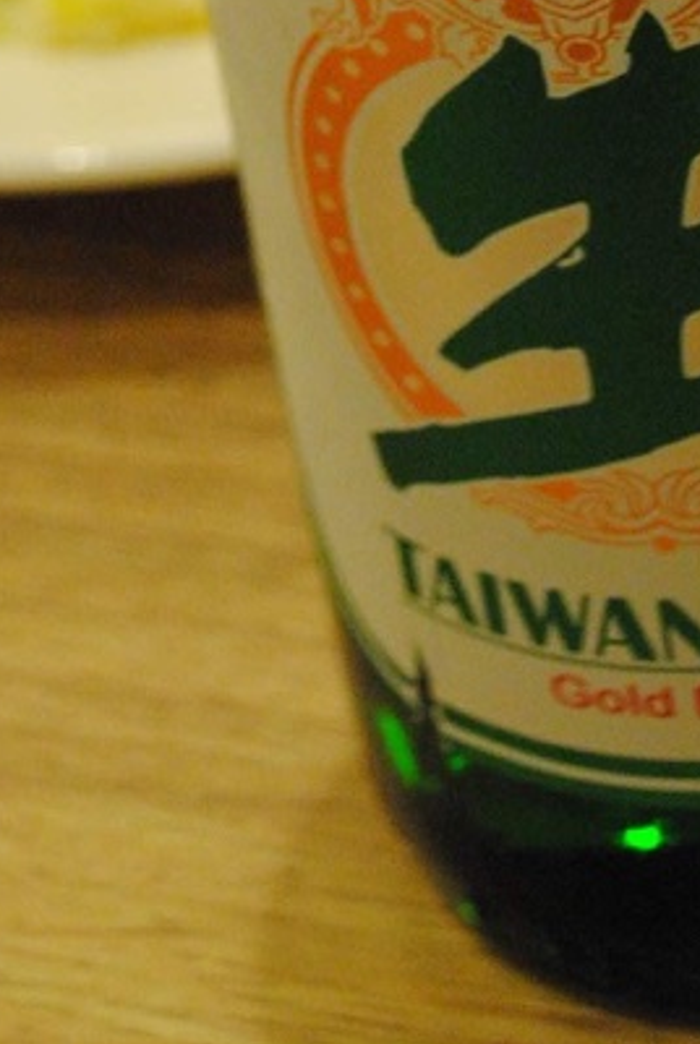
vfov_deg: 10.5
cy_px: -483
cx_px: 195
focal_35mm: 189
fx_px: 5493
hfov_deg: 7.3
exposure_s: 1/100
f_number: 4.5
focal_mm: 28
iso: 800
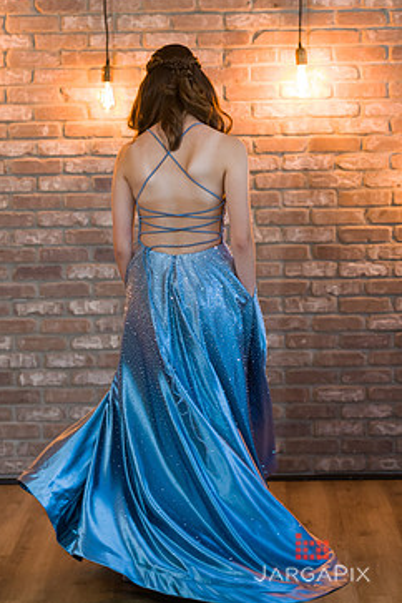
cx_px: 163
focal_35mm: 139
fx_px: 2328
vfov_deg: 14.7
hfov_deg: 9.9
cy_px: 244
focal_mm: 112
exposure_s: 1/200
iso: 800
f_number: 3.2
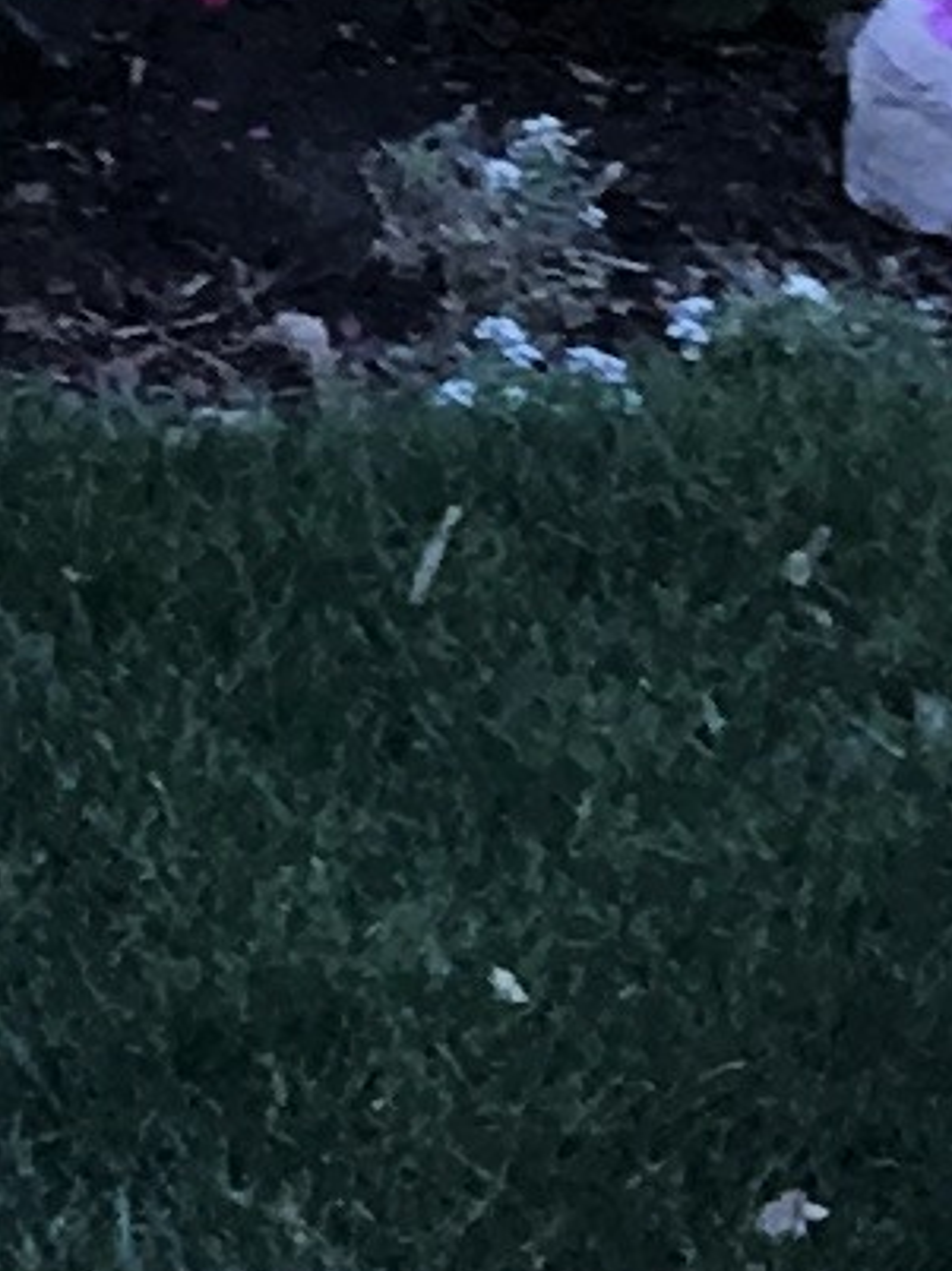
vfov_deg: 6.4
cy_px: -2197
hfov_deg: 4.7
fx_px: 10682
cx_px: -2537
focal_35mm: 291
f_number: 2.2
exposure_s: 1/120
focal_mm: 4.15
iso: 32
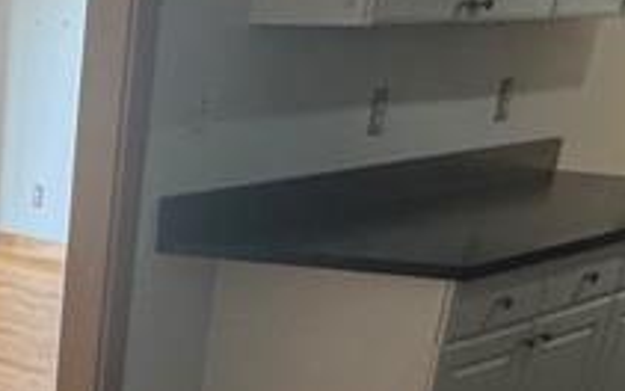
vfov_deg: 16.9
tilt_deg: -23.6
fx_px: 1227
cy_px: 527
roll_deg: +1.2
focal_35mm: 72
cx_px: -225
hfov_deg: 24.3
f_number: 2.2
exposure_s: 1/120
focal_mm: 2.22
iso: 320
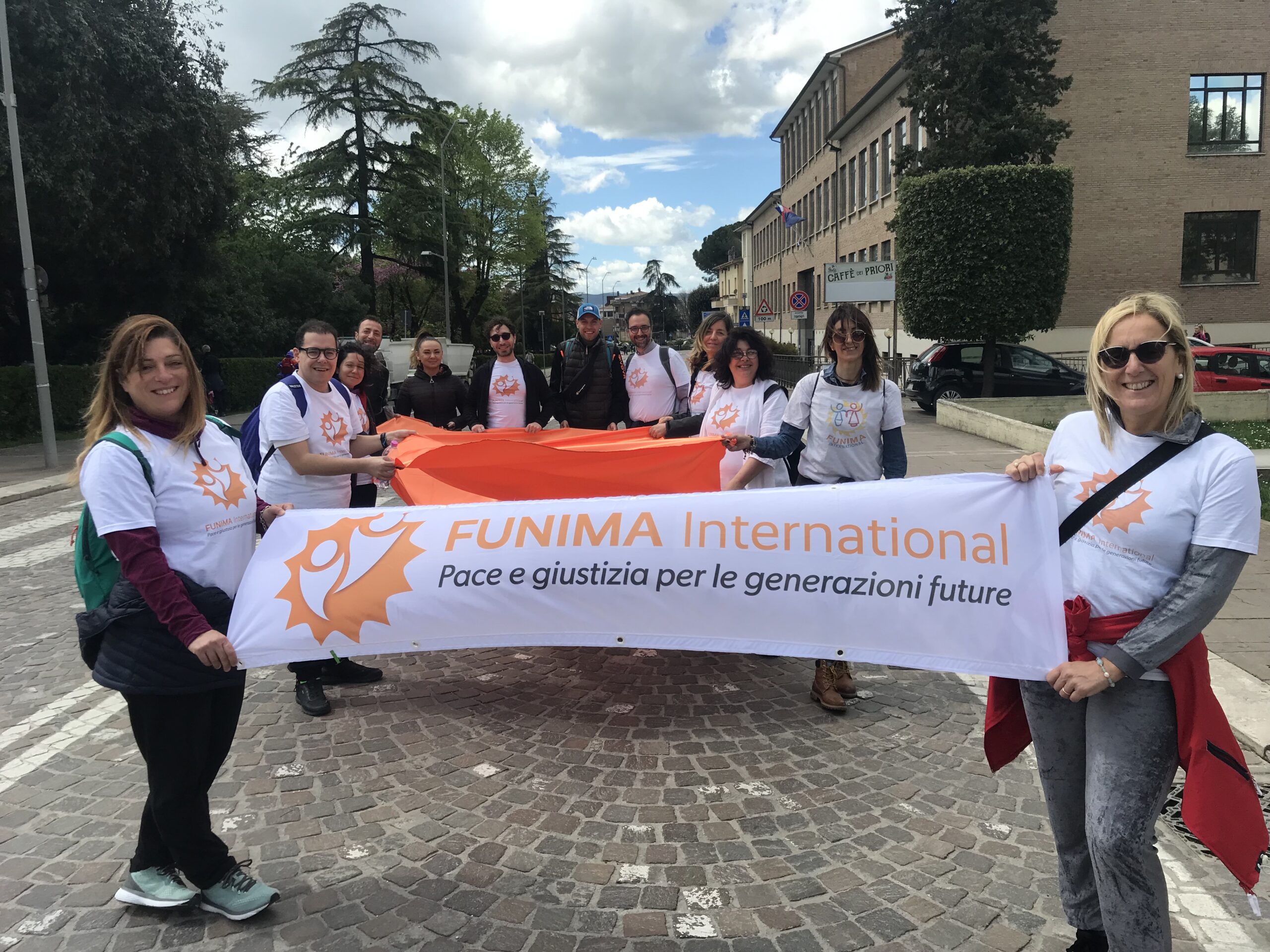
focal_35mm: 28
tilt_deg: -7.9
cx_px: 635
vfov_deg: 49.7
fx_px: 1027
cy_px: 476
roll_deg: +1.5
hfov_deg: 63.4
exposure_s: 1/1681
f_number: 1.8
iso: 20
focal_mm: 3.99
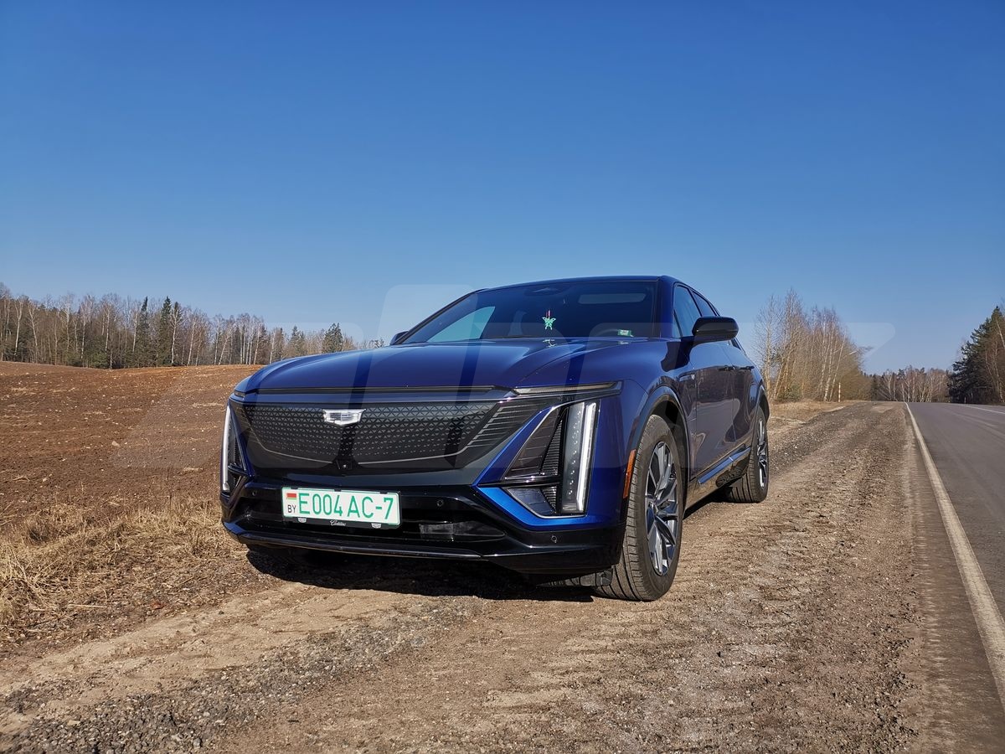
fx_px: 784
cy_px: 377
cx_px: 502
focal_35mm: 27
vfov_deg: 51.4
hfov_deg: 65.3
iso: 50
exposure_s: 1/3333
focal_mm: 4.75
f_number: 1.8
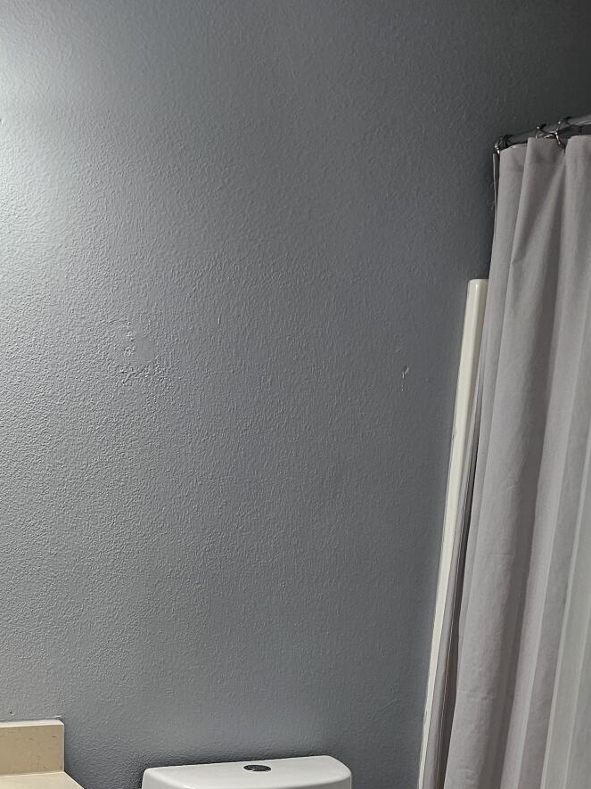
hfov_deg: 27.8
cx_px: 192
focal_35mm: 52
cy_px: 806
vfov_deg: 33.4
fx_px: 1185
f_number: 1.7
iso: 125
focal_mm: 6.3
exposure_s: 1/120
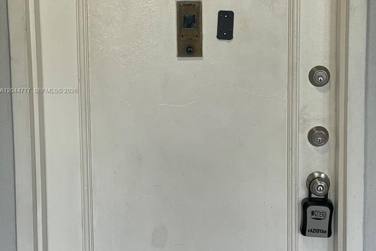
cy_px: 91
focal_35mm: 73
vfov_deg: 18.6
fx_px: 763
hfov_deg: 27.7
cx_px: 189
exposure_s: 1/120
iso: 80
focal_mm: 6
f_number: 2
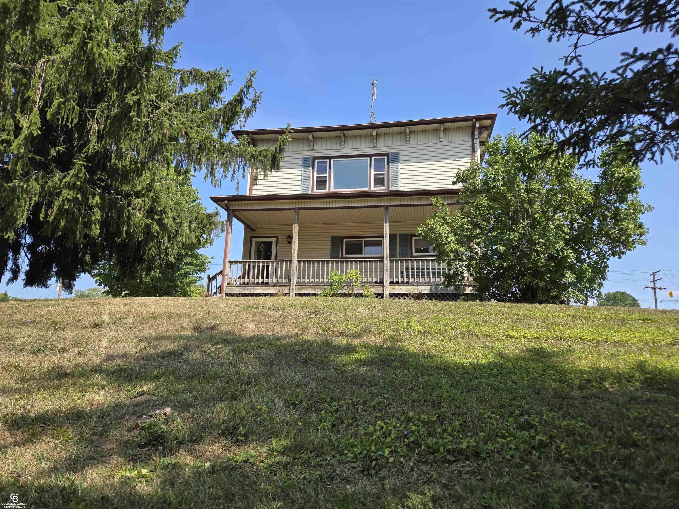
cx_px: 340
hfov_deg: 73.9
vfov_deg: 58.9
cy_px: 254
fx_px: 451
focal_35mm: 23
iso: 25
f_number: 1.8
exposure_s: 1/992
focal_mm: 5.4
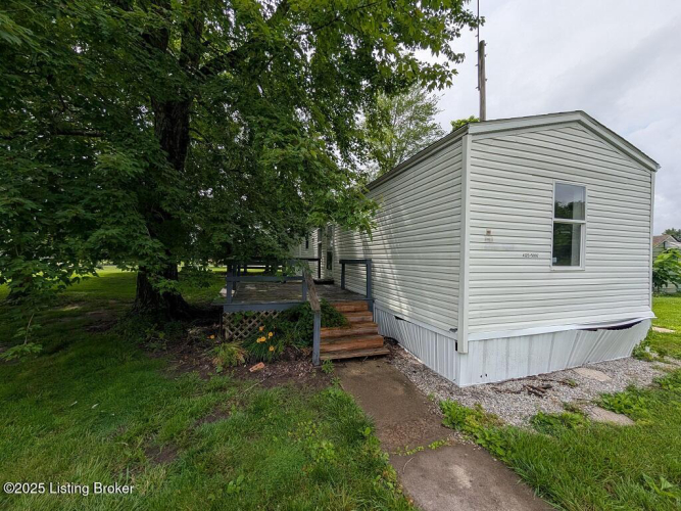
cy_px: 256
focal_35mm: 12
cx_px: 340
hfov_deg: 110.5
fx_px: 236
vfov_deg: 94.5
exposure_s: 1/2660
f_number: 1.7
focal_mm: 2.02
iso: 54
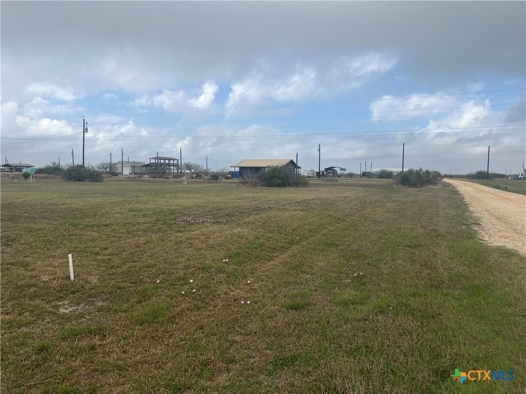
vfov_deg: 53.1
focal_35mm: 26
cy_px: 197
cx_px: 263
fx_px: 395
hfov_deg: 67.3
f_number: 1.5
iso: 50
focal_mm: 5.7
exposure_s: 1/5319
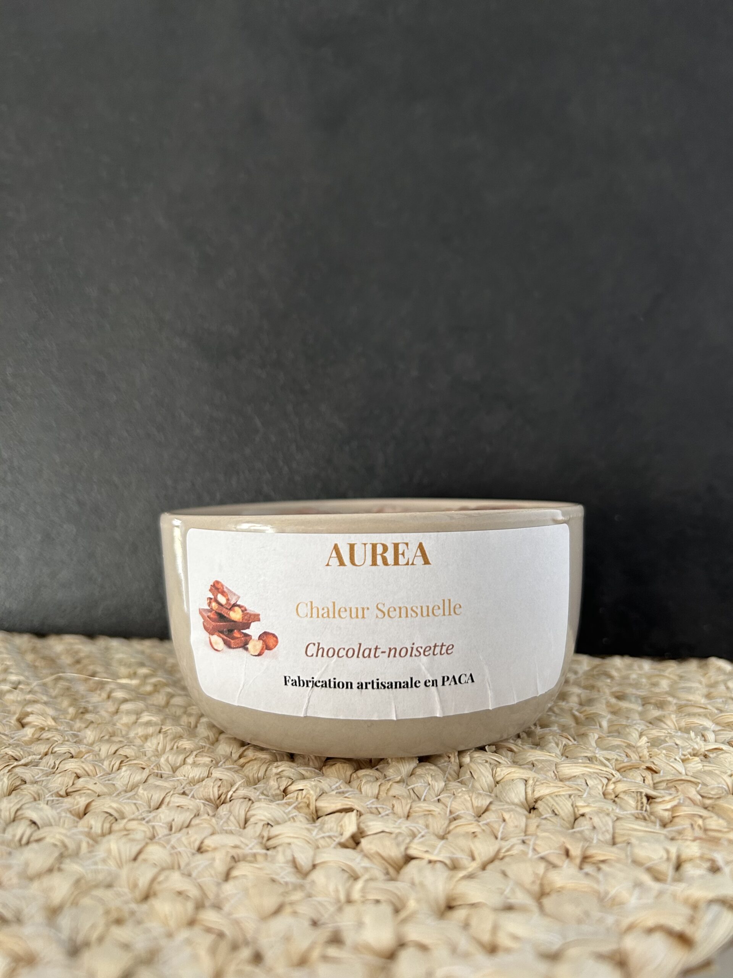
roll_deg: -0.1
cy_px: 489
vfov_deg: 67.3
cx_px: 366
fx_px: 734
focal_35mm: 26
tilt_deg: -1.2
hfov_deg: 53.1
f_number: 1.5
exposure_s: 1/60
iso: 160
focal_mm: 5.7
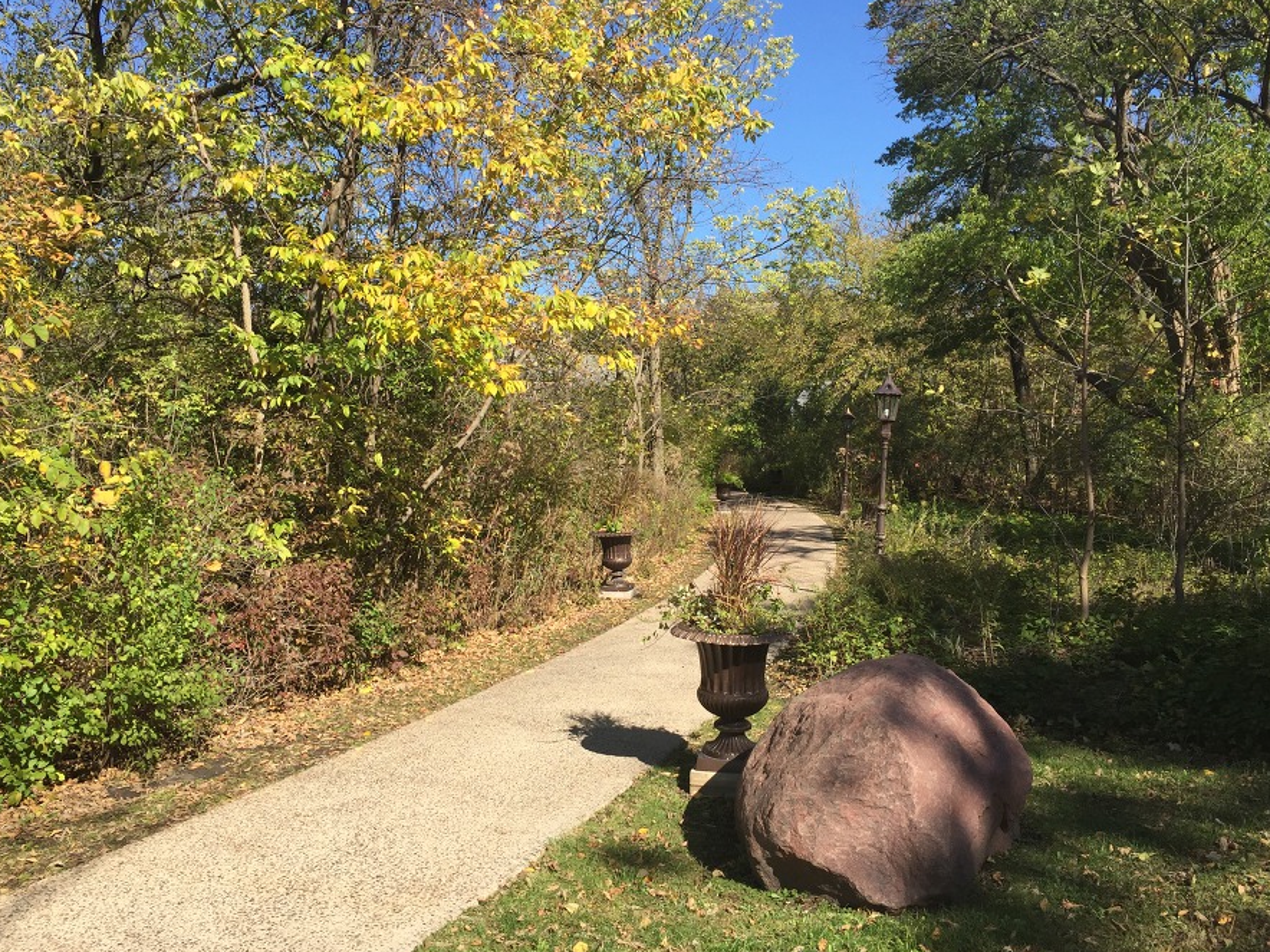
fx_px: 1137
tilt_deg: -1.0
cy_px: 462
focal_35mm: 31
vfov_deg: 45.4
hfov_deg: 58.3
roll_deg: -0.3
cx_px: 621
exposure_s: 1/1364
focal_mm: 4.15
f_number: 2.2
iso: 32
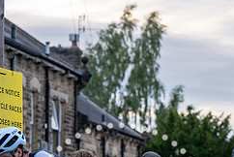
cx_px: 272
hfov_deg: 10.7
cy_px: 164
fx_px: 1230
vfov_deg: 7.3
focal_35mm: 189
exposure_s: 1/800
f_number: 3.5
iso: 1000
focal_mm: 79
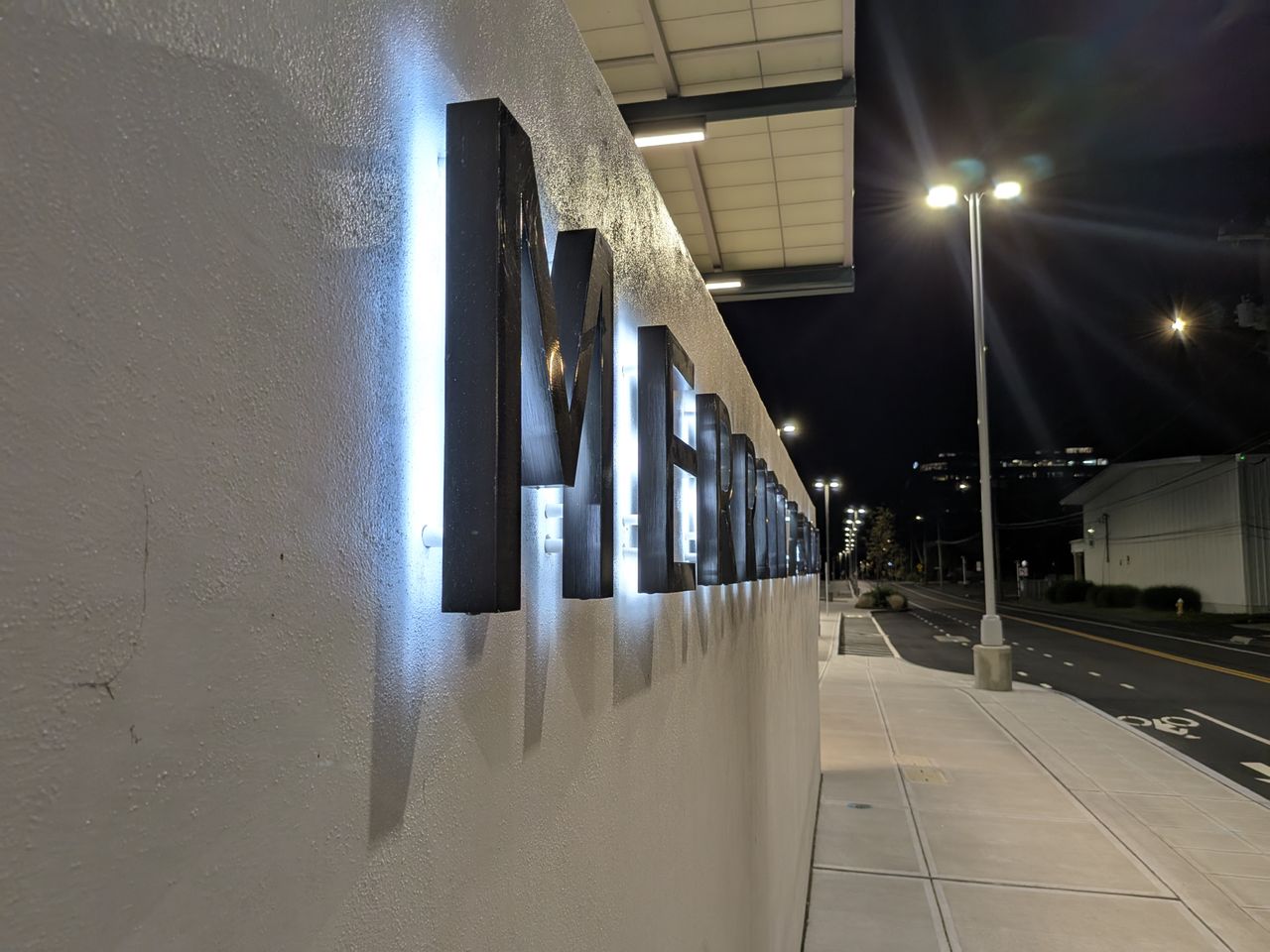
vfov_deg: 56.8
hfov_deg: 71.6
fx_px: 881
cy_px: 476
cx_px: 635
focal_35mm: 24
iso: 69
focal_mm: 4.53
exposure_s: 1/38.9
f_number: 1.7
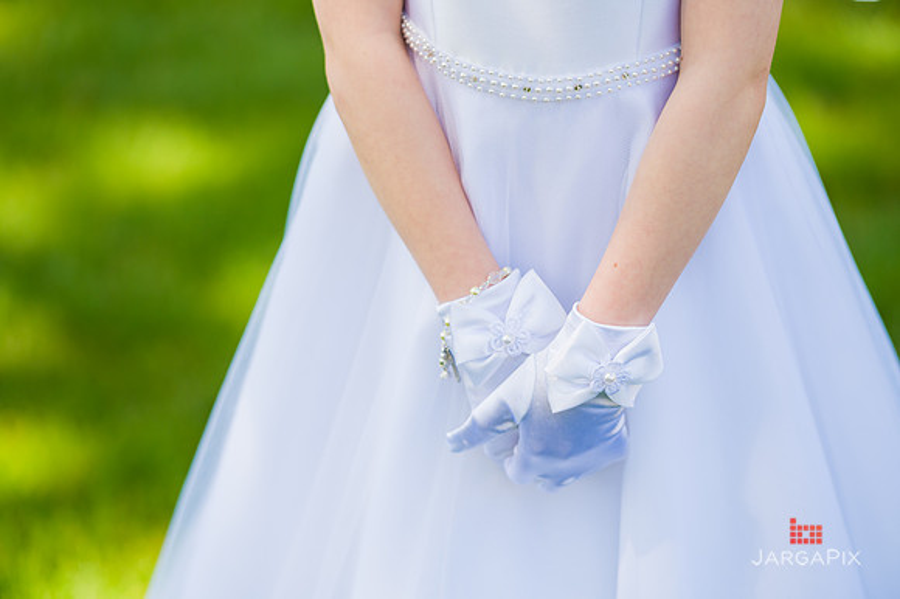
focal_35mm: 160
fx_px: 3998
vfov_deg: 8.6
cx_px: 450
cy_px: 300
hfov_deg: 12.8
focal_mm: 160
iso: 200
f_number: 3.2
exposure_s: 1/800
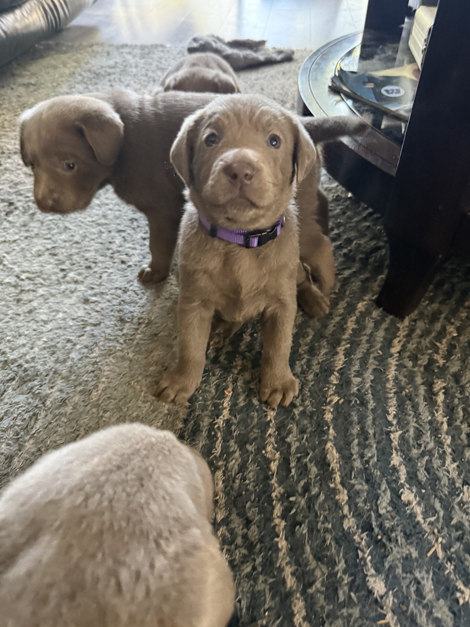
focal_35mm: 24
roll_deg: -2.4
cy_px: 314
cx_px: 235
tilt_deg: -41.4
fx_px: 434
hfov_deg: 56.8
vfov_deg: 71.6
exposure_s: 1/40
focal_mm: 6.76
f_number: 1.78
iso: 1000
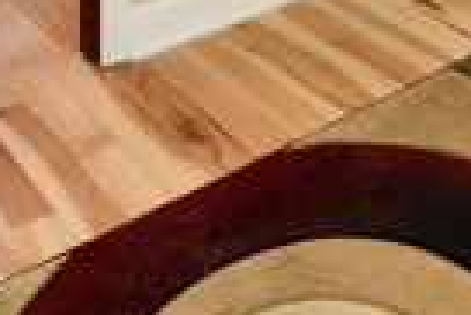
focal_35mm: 77
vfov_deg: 12.6
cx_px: 672
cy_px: -495
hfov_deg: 22.4
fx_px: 1008
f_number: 6.3
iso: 640
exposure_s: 1/100
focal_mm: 14
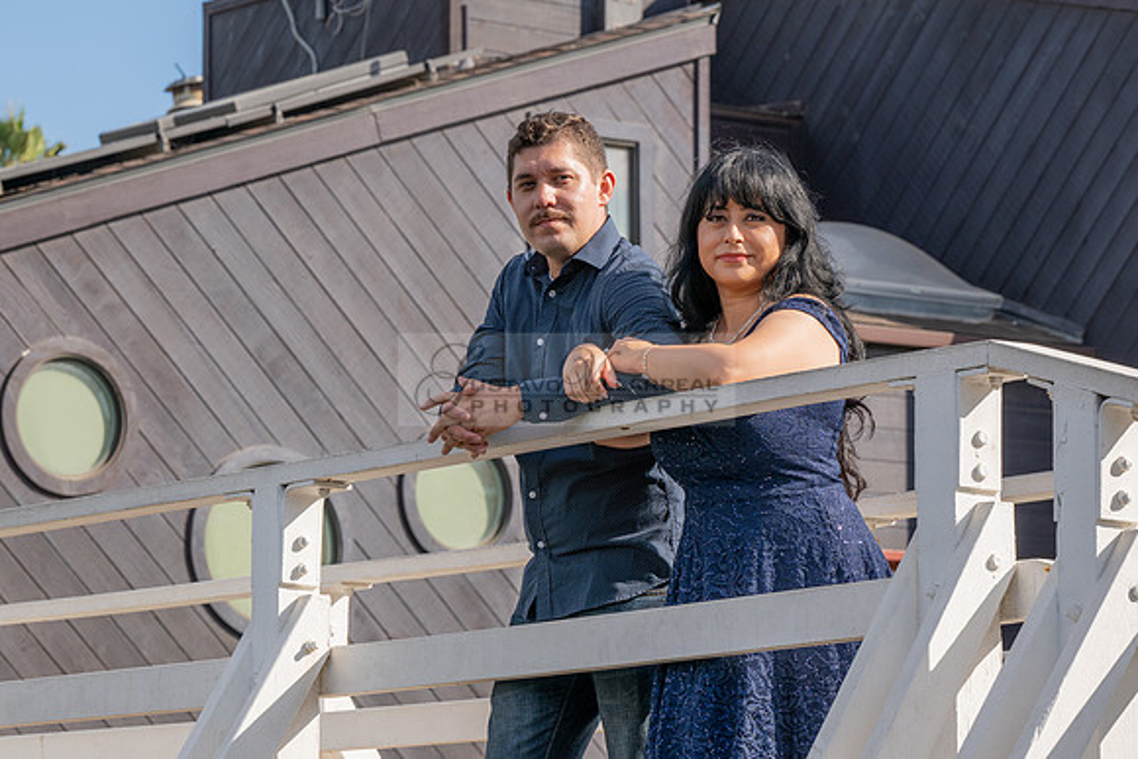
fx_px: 4912
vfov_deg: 8.8
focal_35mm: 155
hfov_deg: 13.2
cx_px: 569
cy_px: 352
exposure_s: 1/200
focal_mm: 145
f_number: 13
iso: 200
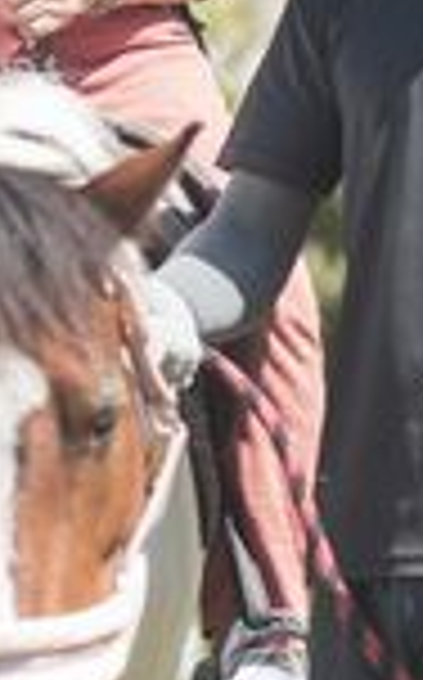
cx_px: -288
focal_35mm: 344
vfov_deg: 6.1
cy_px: -23
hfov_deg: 3.8
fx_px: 6363
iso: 250
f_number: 2.5
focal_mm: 85
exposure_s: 1/4000
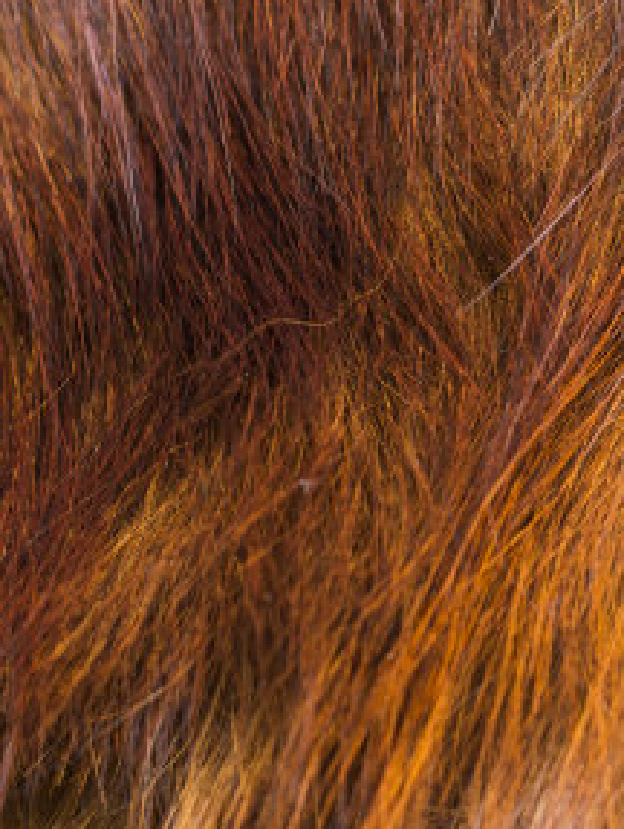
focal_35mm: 174
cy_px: 292
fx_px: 4173
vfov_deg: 11.3
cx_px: 754
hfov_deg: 8.5
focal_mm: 85
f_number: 12
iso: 100
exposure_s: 1/1.25
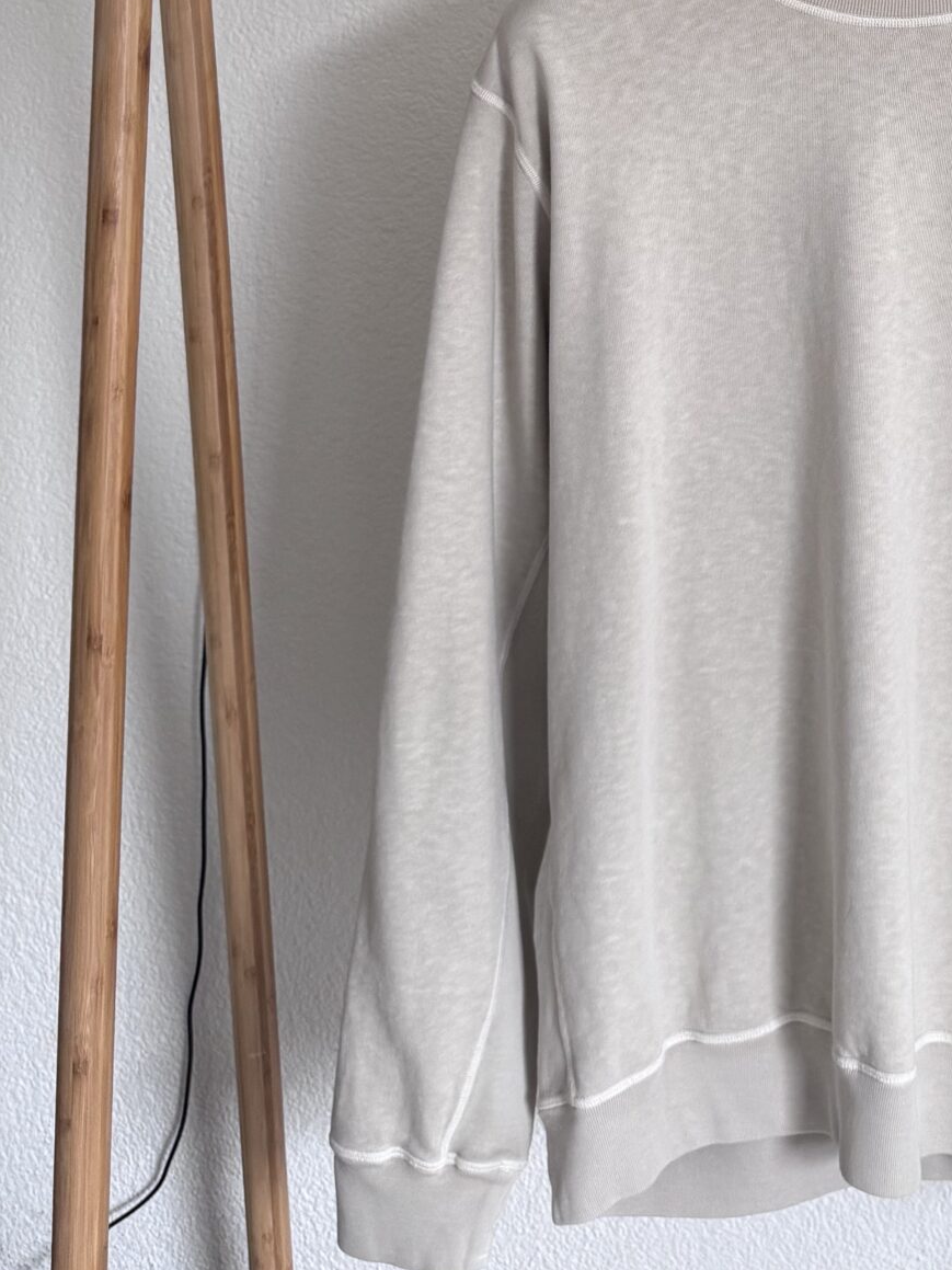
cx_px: 910
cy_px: 88
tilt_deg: -5.0
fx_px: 1944
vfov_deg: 33.9
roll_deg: -0.1
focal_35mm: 53
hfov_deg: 26.3
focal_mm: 6.76
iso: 200
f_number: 1.78
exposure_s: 1/80
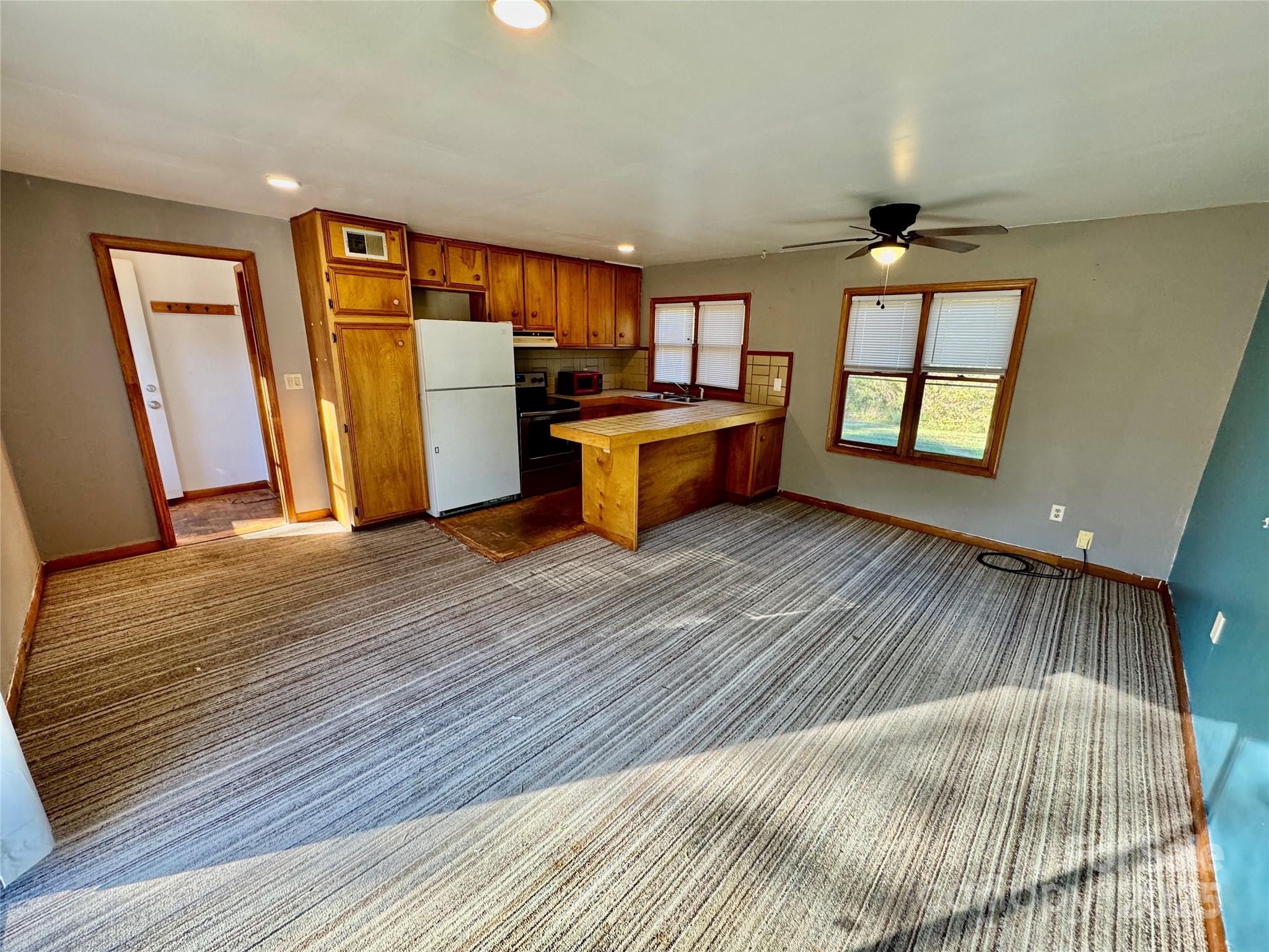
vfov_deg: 85.7
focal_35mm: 14
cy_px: 476
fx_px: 513
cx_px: 634
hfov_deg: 102.1
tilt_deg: -16.2
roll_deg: -0.7
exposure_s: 1/99
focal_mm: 2.22
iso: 200
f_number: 2.2
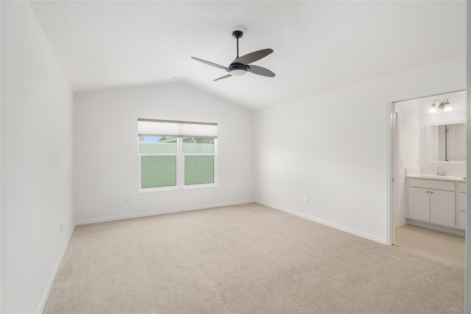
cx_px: 236
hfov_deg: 90.0
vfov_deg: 67.4
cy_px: 157
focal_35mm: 18
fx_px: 235
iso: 320
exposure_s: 1/50
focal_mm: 18
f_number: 8
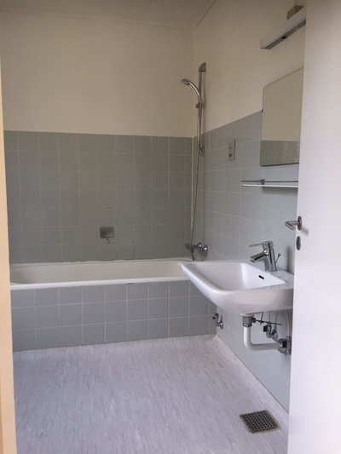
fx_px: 381
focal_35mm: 29
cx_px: 170
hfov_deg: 48.2
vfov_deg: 61.6
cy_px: 227
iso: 50
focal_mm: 4.15
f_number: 2.2
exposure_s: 1/33
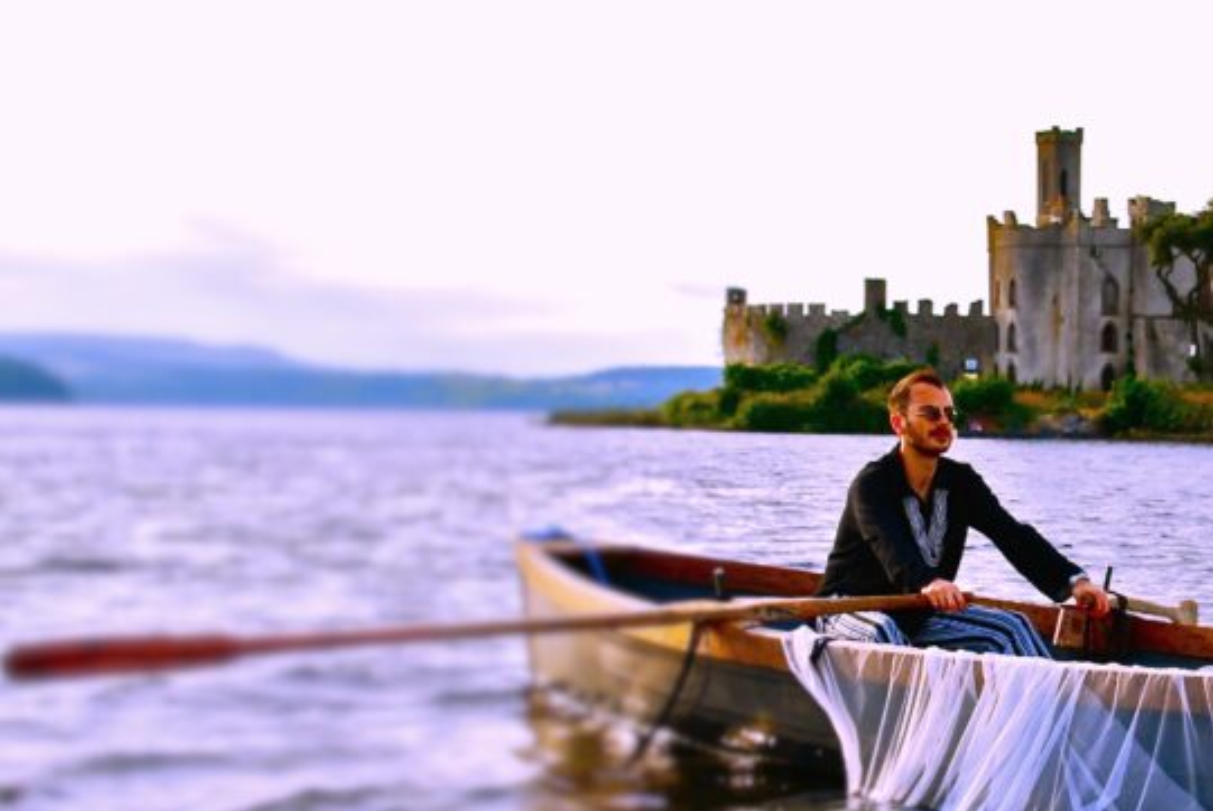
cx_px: 1004
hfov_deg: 22.7
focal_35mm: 88
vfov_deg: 15.5
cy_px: 575
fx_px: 2966
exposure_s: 1/200
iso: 125
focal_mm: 31
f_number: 7.1
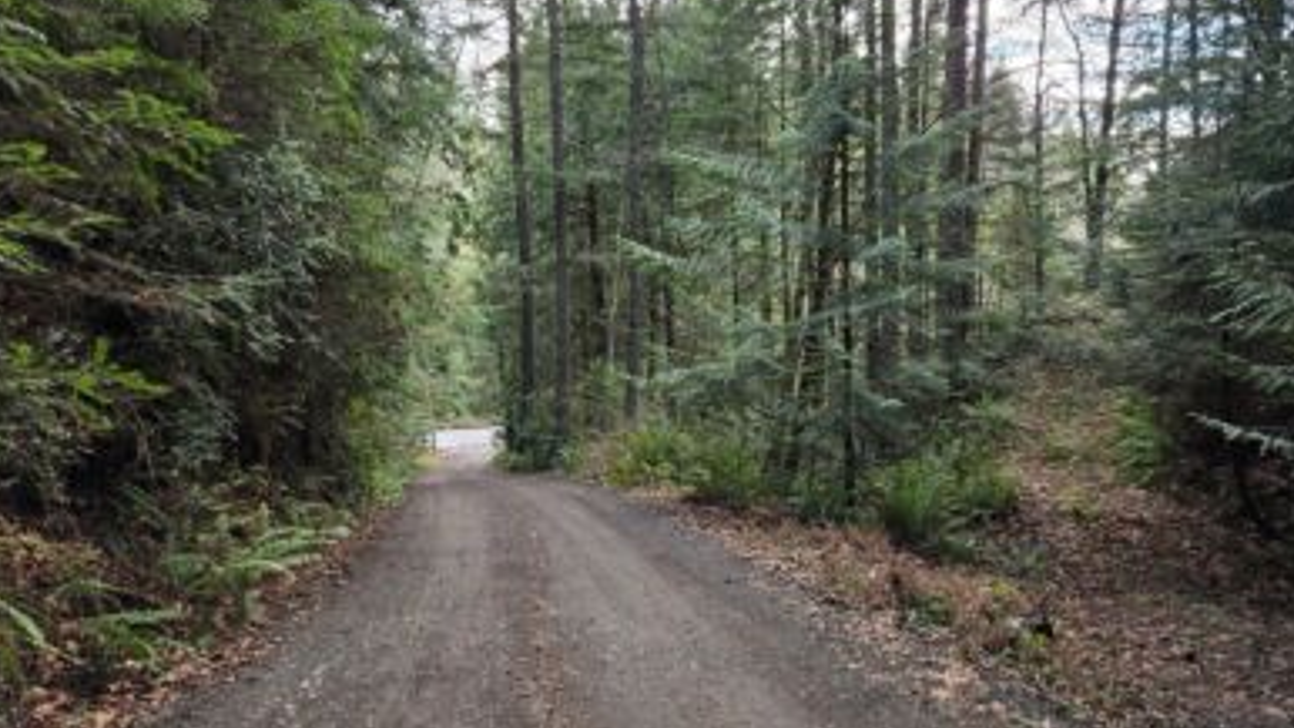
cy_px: 346
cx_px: 644
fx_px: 892
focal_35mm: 26
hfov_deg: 71.9
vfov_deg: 44.4
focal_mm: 5.4
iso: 50
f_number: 1.8
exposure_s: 1/180
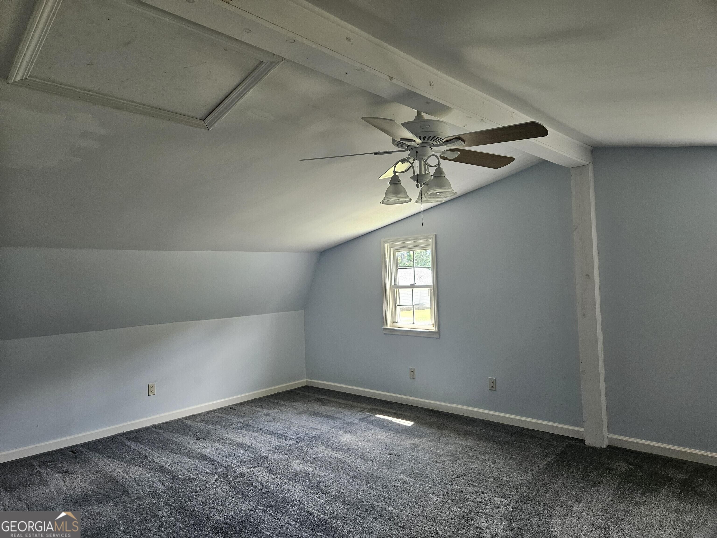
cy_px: 269
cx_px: 358
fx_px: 476
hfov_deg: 73.9
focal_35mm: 23
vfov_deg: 58.9
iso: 200
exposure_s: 1/120
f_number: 1.8
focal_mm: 5.4
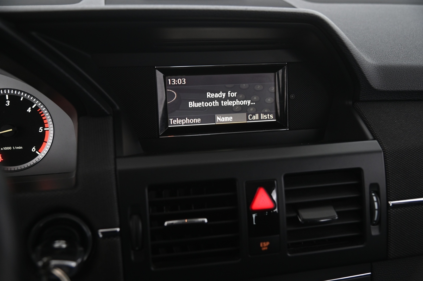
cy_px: 140
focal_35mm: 38
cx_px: 212
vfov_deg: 35.0
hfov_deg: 50.7
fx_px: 446
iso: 2000
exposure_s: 1/20
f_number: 4
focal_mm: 38
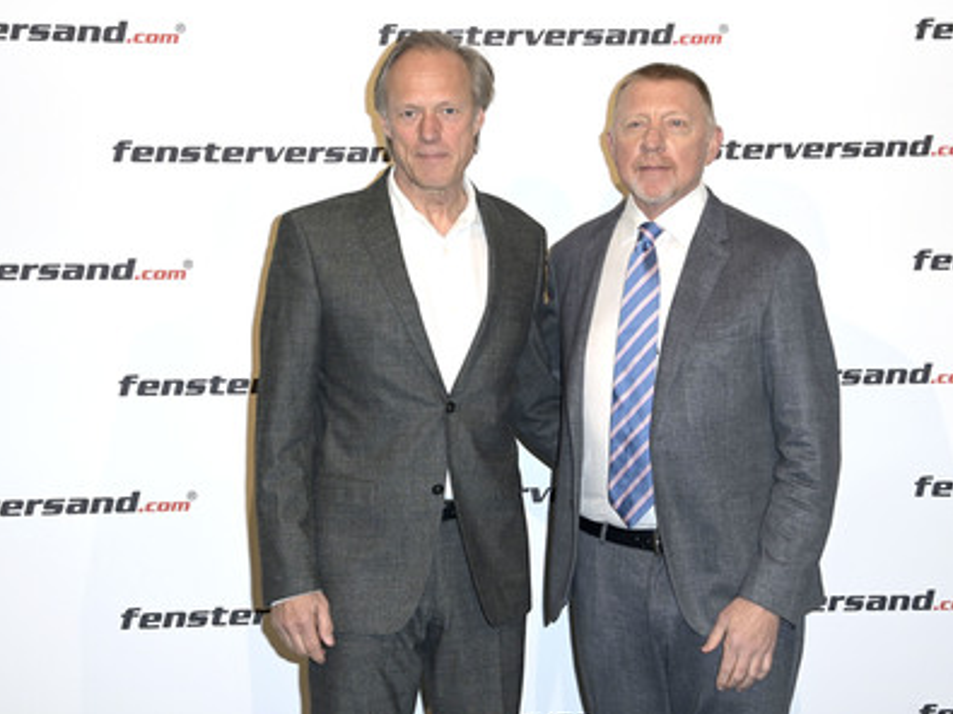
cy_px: 359
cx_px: 525
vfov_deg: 21.6
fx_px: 1872
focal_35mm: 68
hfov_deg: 28.6
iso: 640
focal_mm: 62
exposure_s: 1/250
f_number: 5.6
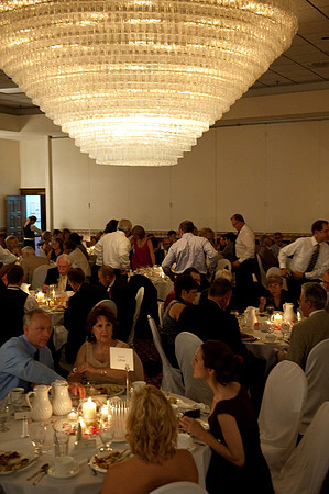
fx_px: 659
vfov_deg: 41.2
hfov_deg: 28.0
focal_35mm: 48
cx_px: 164
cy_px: 247
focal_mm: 48
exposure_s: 1/40
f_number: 4
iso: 3200
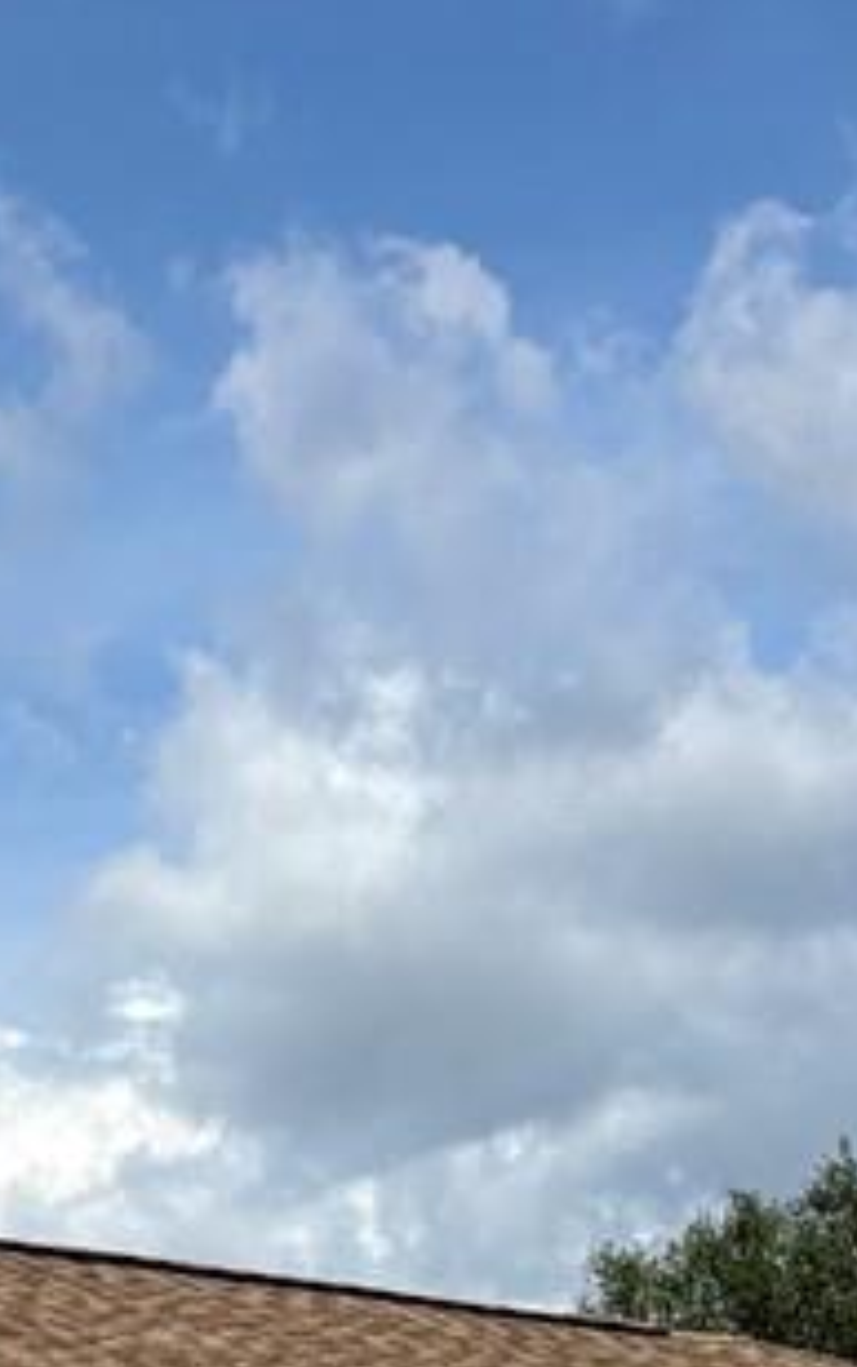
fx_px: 5334
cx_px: -124
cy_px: 2077
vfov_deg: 13.7
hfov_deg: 9.1
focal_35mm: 143
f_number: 1.6
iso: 50
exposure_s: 1/5814
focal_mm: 5.96
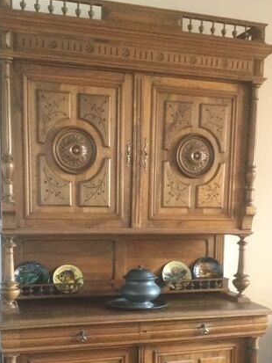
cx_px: 147
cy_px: 258
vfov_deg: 38.9
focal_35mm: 48
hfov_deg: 30.3
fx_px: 503
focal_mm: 3.3
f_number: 2.4
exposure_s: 1/17
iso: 250
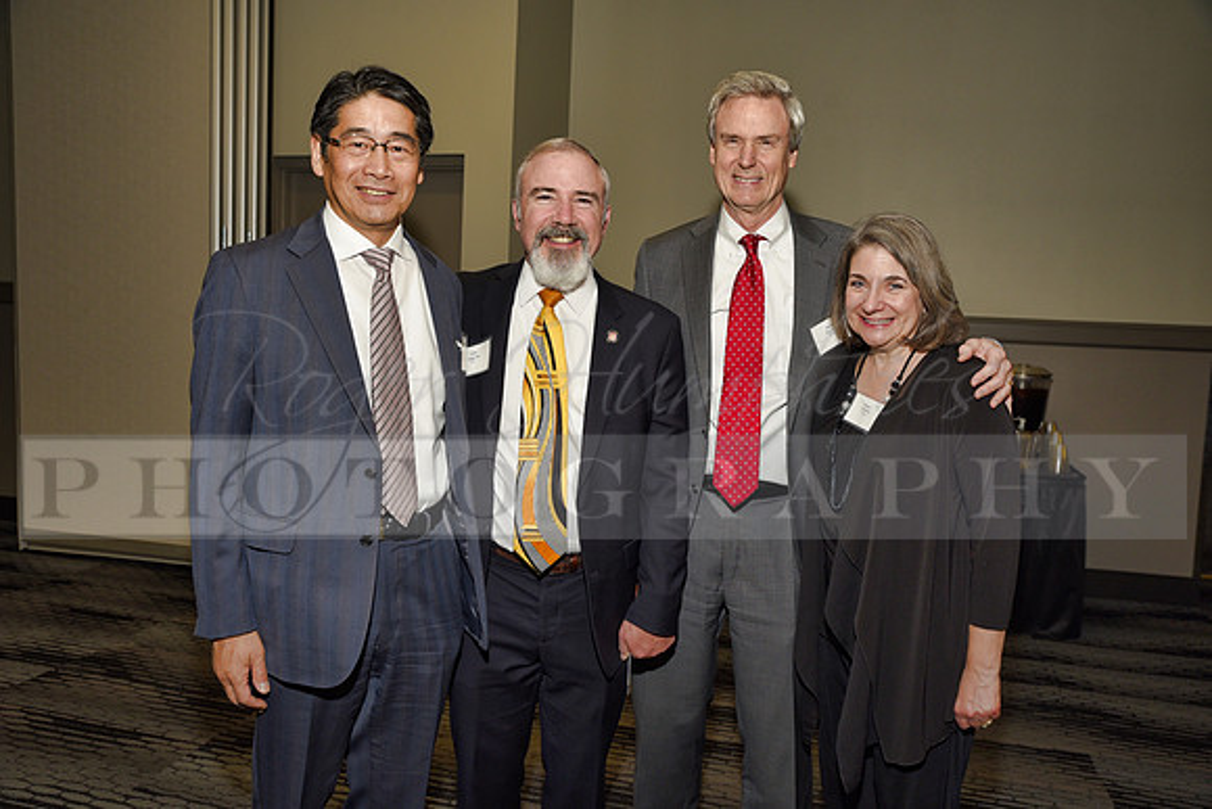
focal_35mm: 31
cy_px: 404
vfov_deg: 42.3
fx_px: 1044
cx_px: 606
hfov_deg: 60.3
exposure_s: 1/60
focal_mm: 31
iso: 200
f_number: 5
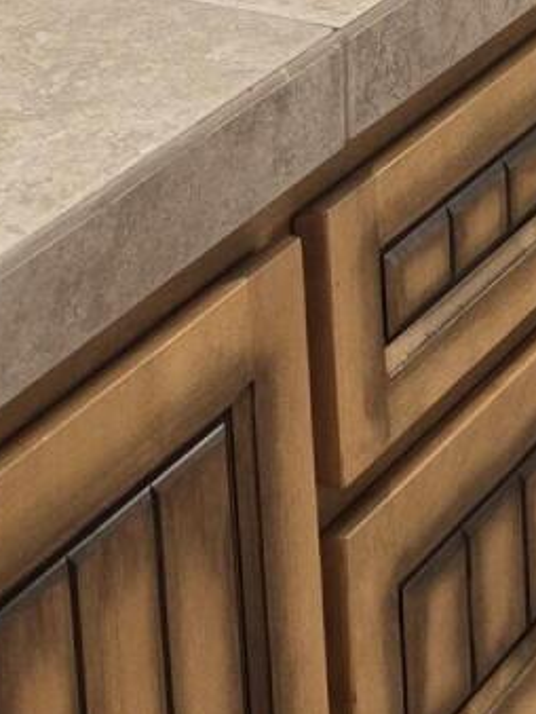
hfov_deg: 10.9
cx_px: 133
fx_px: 2804
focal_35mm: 136
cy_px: -357
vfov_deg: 13.6
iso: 100
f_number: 1.8
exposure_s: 1/120
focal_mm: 5.4
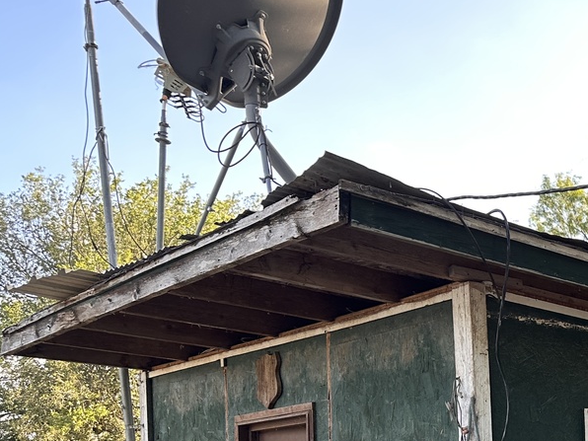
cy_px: 498
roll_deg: +5.7
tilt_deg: +0.9
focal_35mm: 58
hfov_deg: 29.1
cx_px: 692
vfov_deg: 23.5
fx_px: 985
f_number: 1.78
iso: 80
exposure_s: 1/306
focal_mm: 6.86
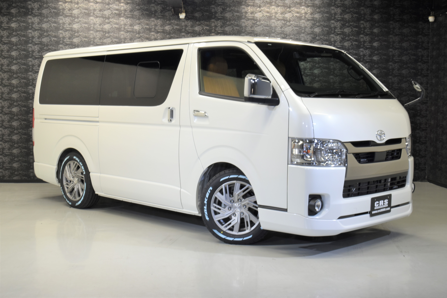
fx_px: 596
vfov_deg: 28.1
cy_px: 149
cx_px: 224
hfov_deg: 41.1
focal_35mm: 48
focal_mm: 32
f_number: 10
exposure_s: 1/4
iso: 400
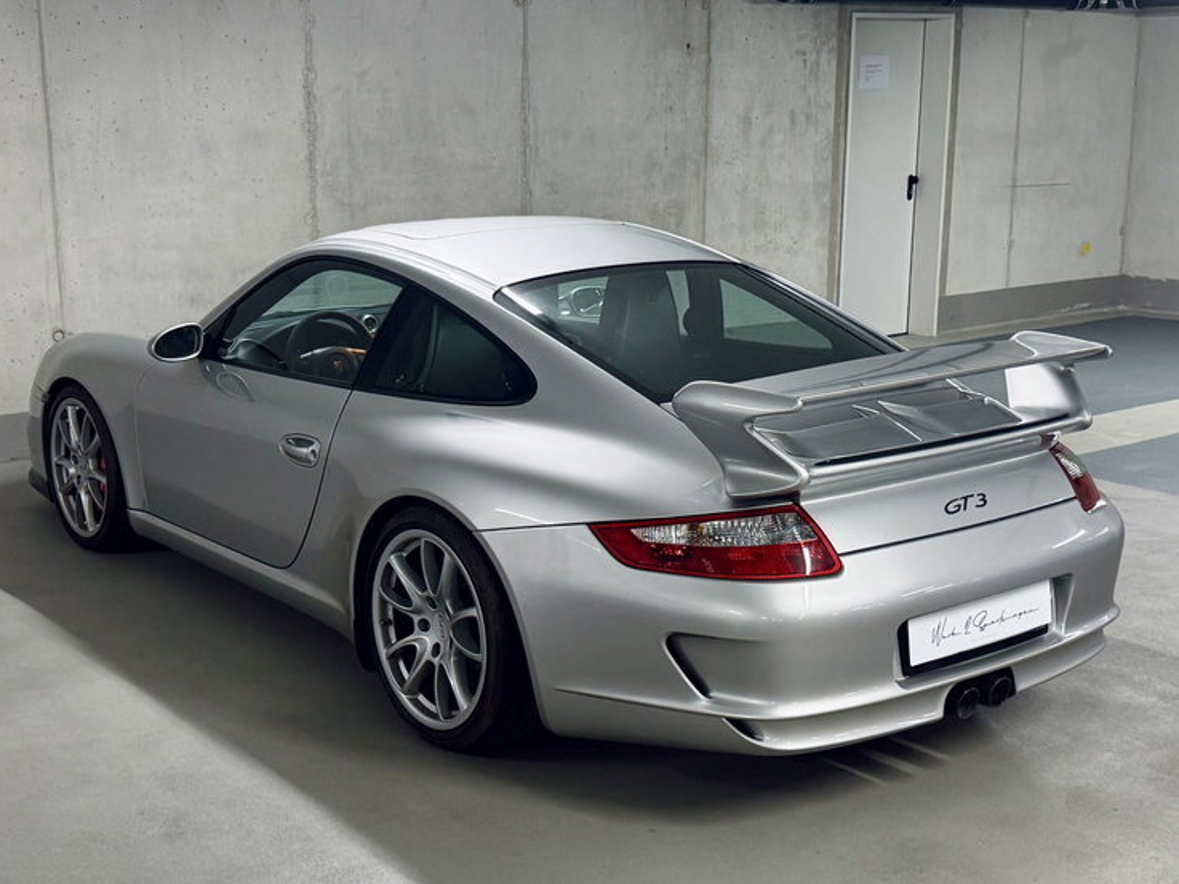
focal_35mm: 25
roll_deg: +1.0
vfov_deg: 54.9
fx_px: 852
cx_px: 566
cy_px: 432
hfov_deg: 69.4
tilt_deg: -13.3
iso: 200
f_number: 1.78
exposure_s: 1/100
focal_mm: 6.76
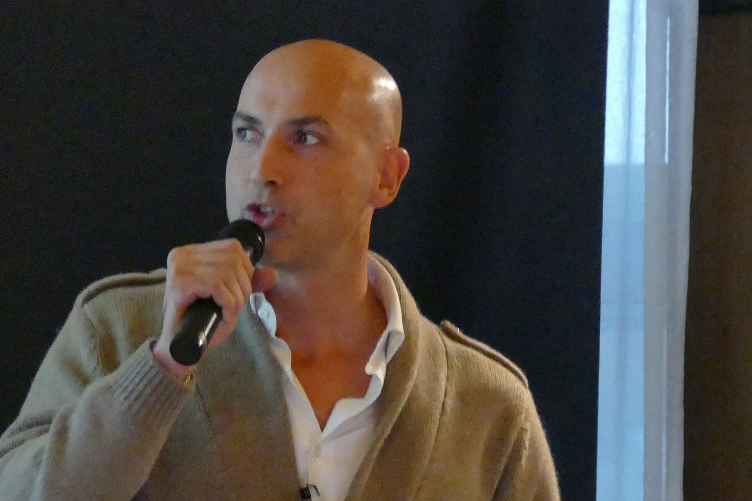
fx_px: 5996
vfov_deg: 4.8
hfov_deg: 7.2
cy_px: 512
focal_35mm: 287
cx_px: 287
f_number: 3.9
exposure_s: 1/125
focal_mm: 40.84
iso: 3200
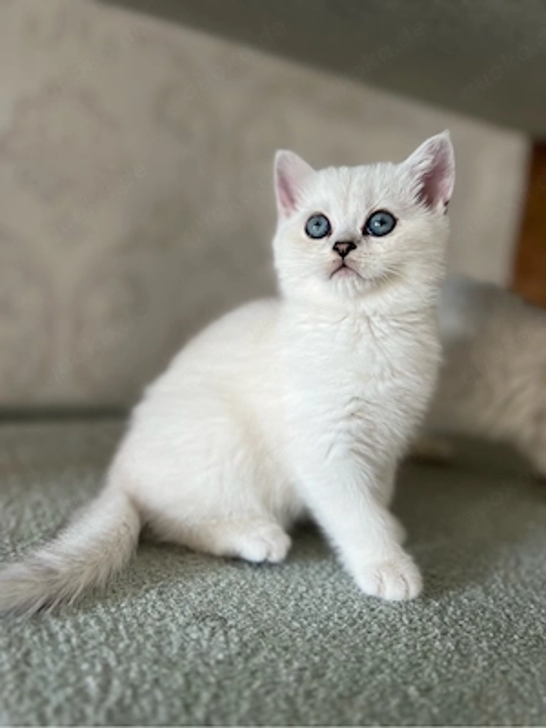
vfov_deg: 67.3
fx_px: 547
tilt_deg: -5.0
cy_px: 364
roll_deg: -4.0
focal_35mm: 26
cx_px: 273
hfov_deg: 53.1
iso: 64
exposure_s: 1/121
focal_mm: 5.7
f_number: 1.5
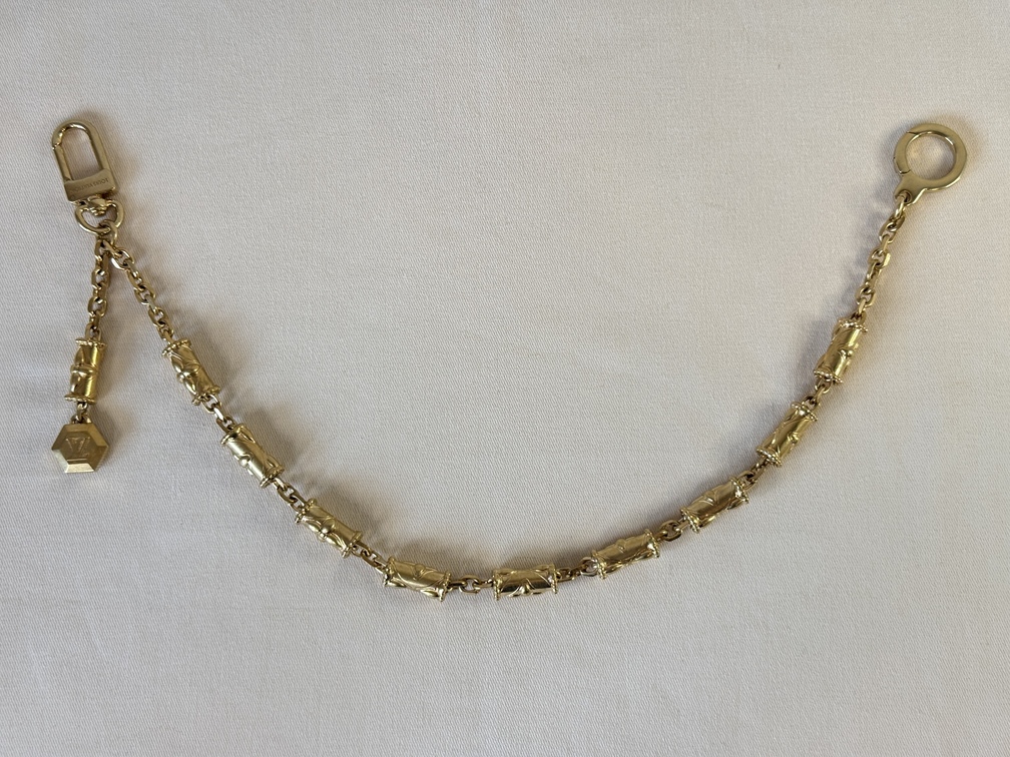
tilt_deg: -82.2
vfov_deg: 30.3
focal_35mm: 48
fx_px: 1401
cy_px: 378
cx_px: 505
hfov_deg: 39.7
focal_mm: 6.76
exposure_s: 1/160
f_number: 1.78
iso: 100
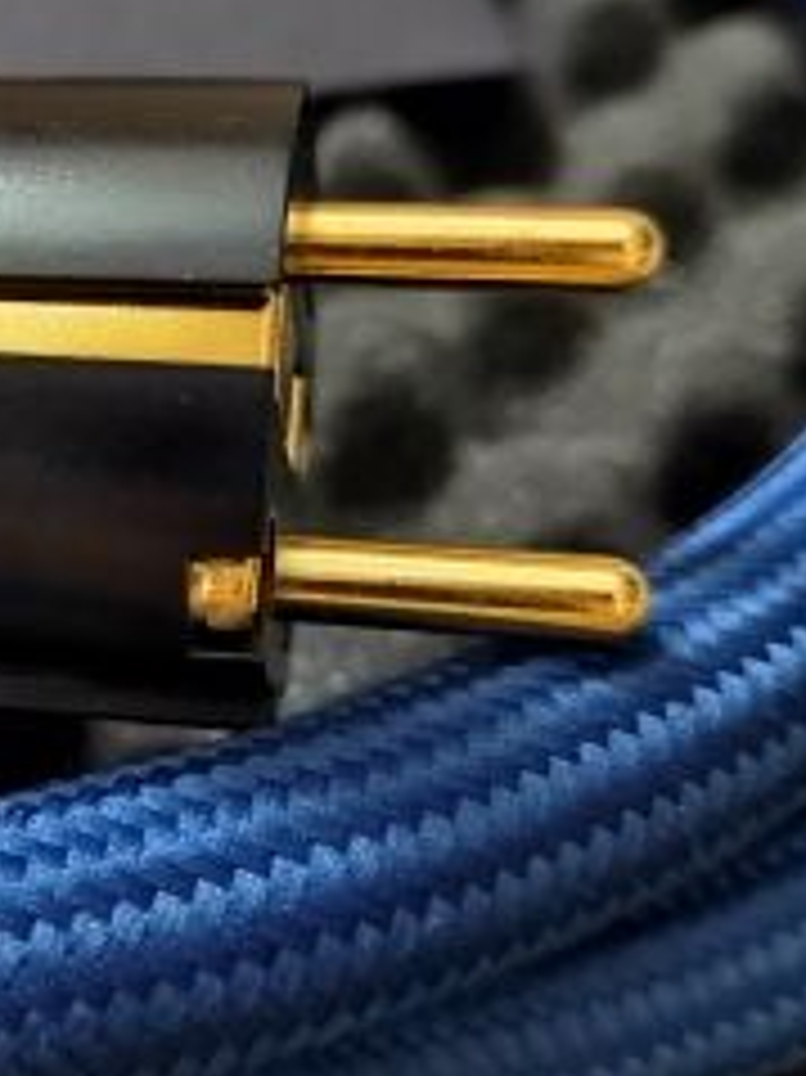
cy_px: 464
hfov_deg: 28.9
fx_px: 1460
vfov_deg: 40.4
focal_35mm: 47
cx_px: -5
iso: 4720
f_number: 1.9
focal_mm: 5.52
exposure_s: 1/16.7
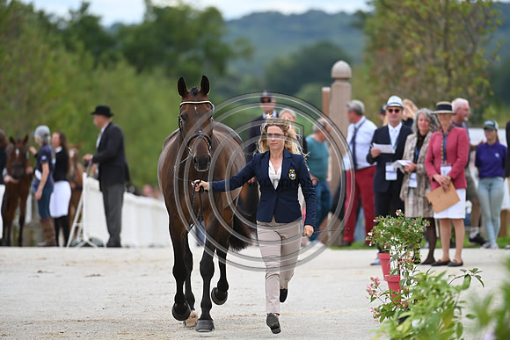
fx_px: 5668
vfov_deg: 3.4
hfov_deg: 5.2
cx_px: 255
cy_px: 170
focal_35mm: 400
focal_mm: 400
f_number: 5.6
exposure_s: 1/1600
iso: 640
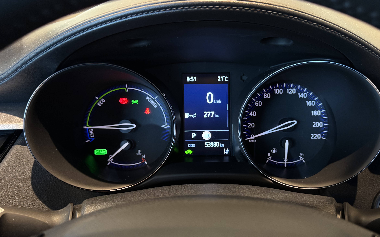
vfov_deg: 40.6
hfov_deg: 61.1
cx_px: 211
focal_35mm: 31
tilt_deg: -24.4
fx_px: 321
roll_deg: -0.4
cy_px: 123
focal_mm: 6.76
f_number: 1.78
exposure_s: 1/41
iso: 320
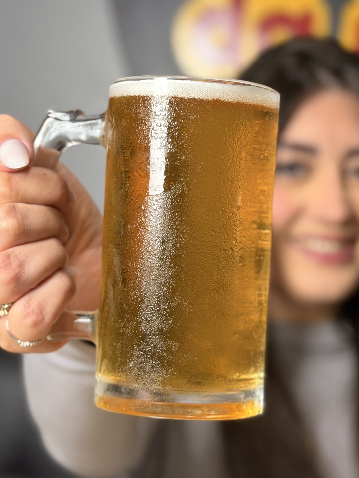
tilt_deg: -6.4
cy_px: 339
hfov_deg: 17.0
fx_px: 1203
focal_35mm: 87
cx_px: 203
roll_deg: -4.5
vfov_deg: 22.4
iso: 80
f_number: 1.78
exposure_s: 1/60
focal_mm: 6.76
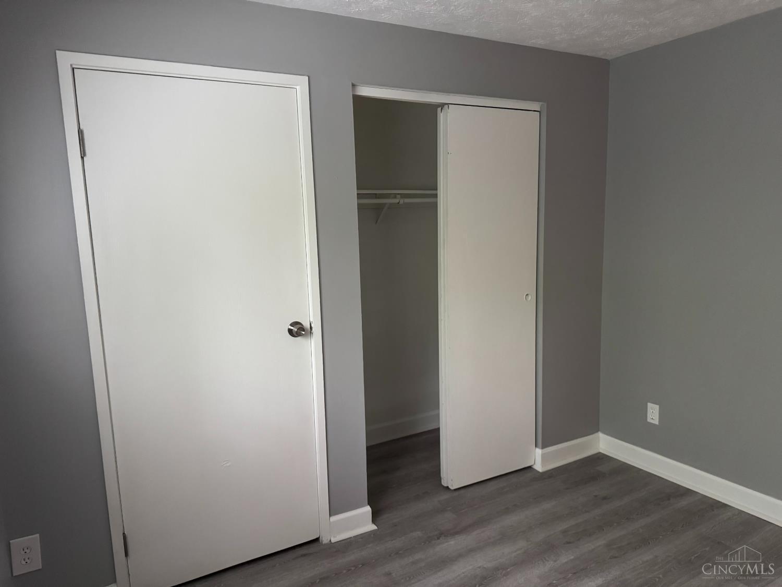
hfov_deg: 71.6
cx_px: 391
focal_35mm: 24
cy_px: 294
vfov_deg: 56.8
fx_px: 542
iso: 800
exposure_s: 1/40
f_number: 1.78
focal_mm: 6.76
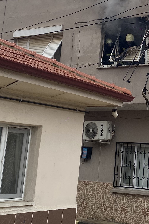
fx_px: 453
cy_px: 46
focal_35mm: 73
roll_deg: -2.4
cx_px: 148
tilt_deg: +13.0
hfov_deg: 18.2
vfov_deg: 27.2
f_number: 1.8
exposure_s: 1/630
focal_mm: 4.25
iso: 32
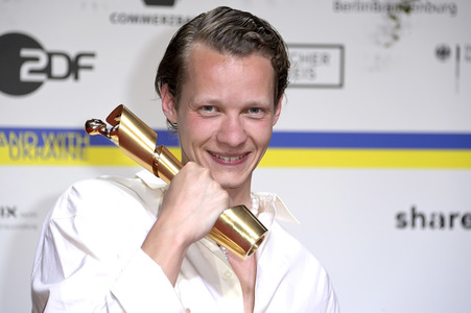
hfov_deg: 12.1
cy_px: 156
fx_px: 2222
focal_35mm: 170
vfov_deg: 8.1
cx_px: 236
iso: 800
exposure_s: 1/250
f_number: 5.6
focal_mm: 170
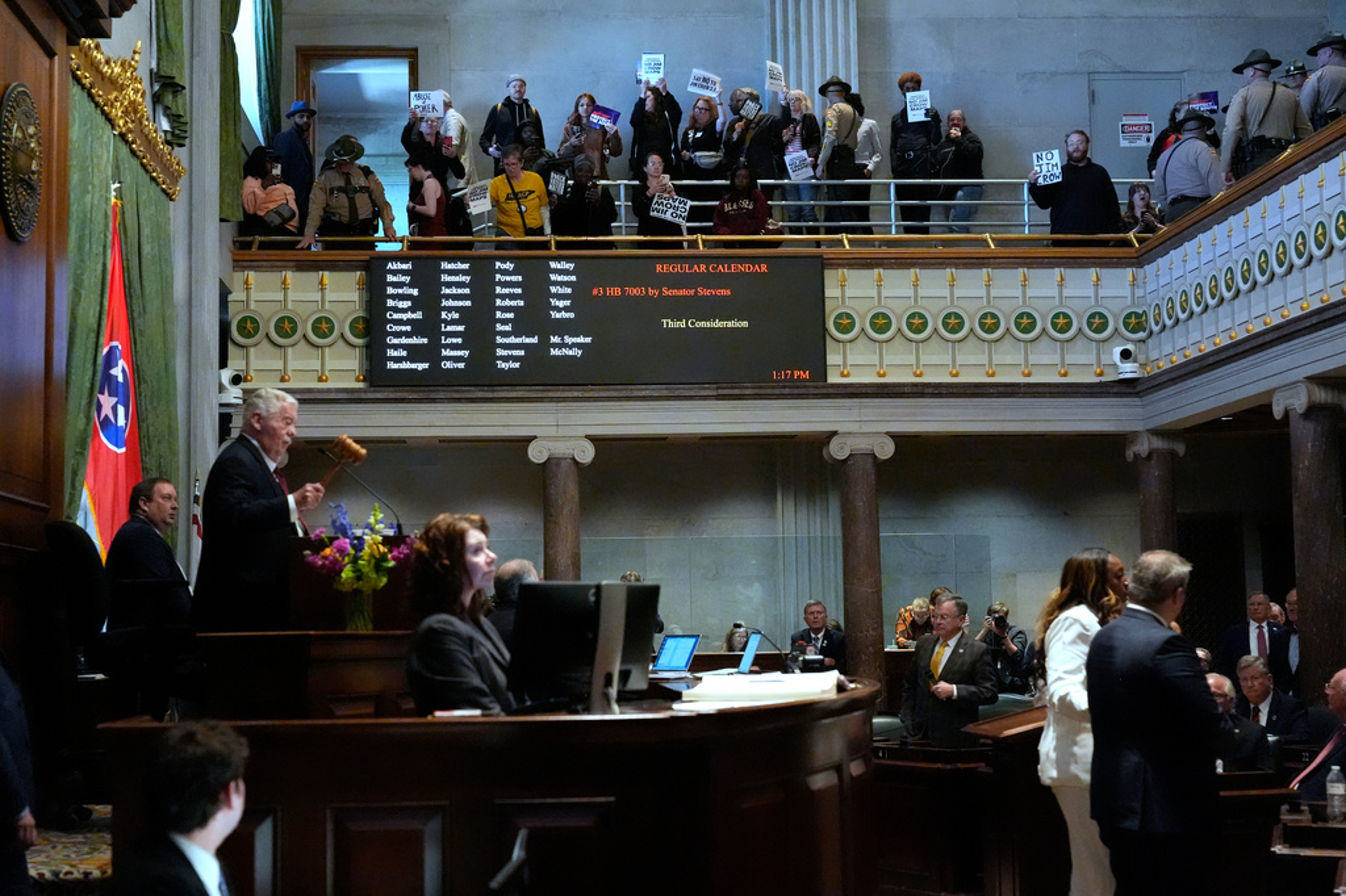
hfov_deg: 39.6
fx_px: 1869
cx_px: 673
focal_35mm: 50
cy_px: 448
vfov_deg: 27.0
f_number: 3.2
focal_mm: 50
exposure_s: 1/320
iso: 12800
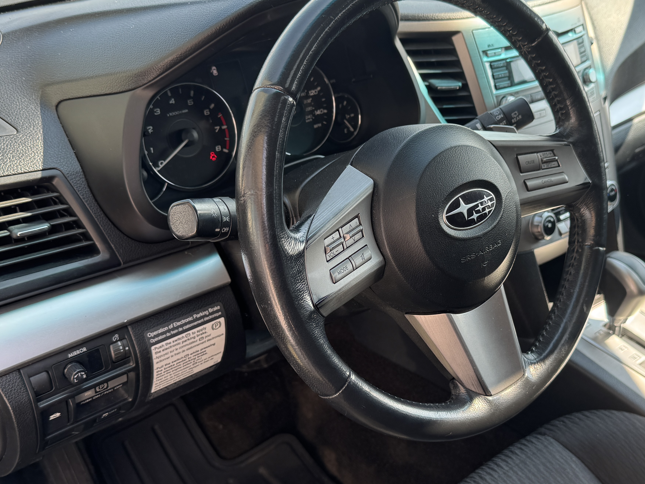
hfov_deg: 47.7
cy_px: 259
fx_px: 727
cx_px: 372
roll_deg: -3.7
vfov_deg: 36.8
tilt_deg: -32.6
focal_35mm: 39
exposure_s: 1/243
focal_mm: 6.76
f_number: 1.78
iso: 64
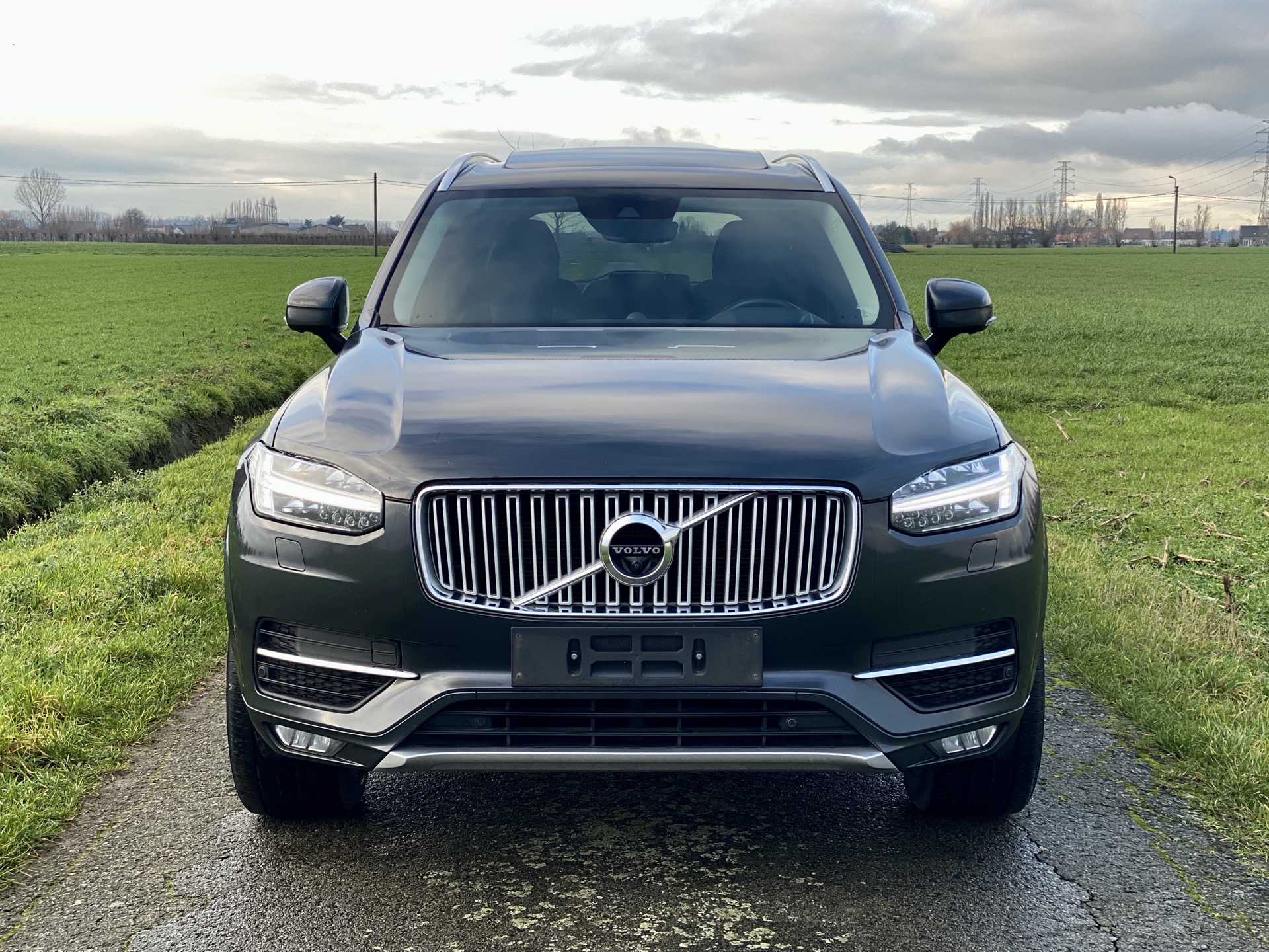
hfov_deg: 36.8
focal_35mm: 52
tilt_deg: -5.8
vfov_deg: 28.0
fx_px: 1906
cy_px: 476
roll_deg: -0.8
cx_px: 634
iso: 25
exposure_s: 1/198
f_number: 2
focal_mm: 6
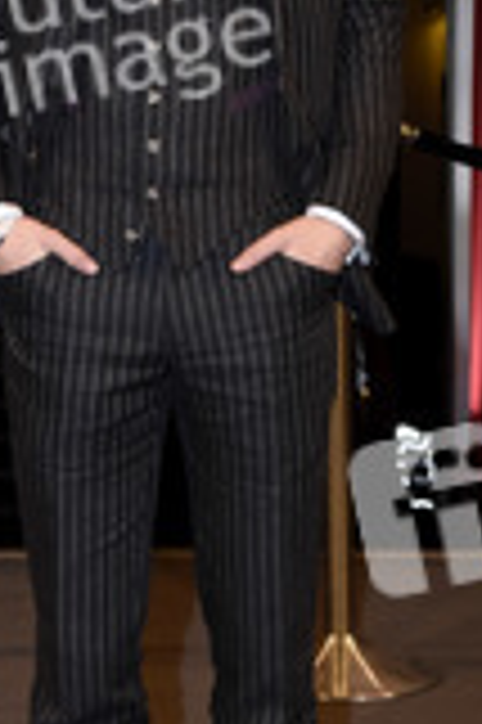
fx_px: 2858
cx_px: 171
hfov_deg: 9.6
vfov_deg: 14.4
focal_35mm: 142
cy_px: 265
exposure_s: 1/80
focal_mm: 38
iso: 800
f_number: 6.3
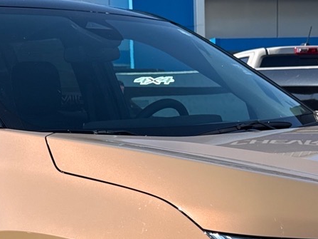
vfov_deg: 16.1
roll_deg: +2.3
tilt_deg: -13.9
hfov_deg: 22.8
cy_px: 325
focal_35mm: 86
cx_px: 153
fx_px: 790
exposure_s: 1/2611
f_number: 1.78
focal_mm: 6.76
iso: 80
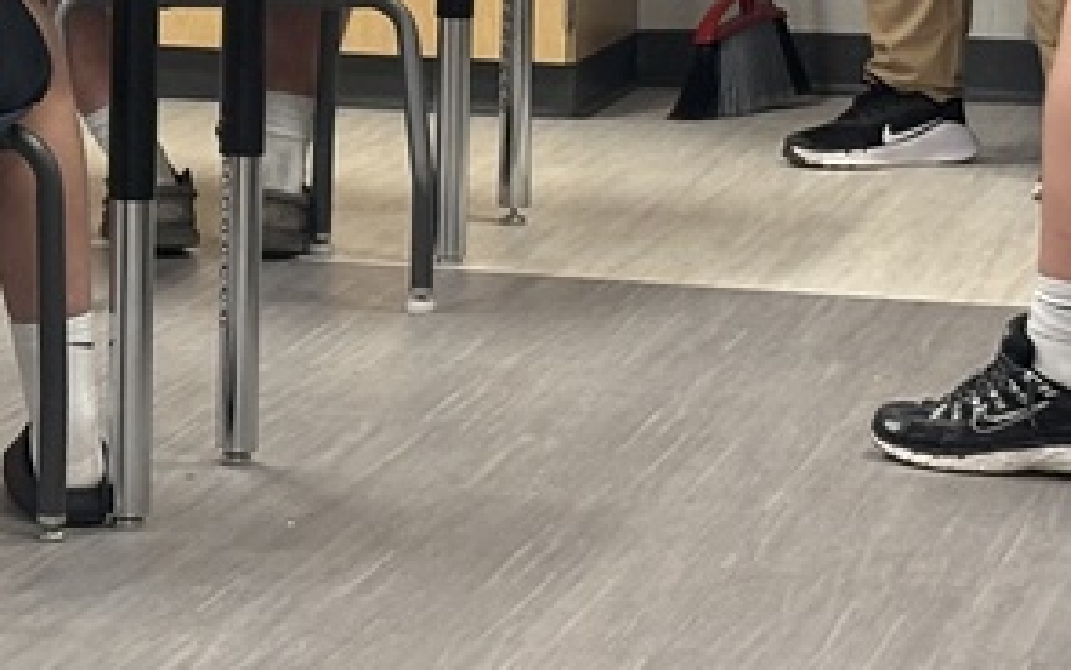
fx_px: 5606
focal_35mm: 192
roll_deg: -0.5
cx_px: -525
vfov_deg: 6.8
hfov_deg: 10.5
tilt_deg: -5.9
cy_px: -117
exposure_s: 1/60
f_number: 1.6
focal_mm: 5.96
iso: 125
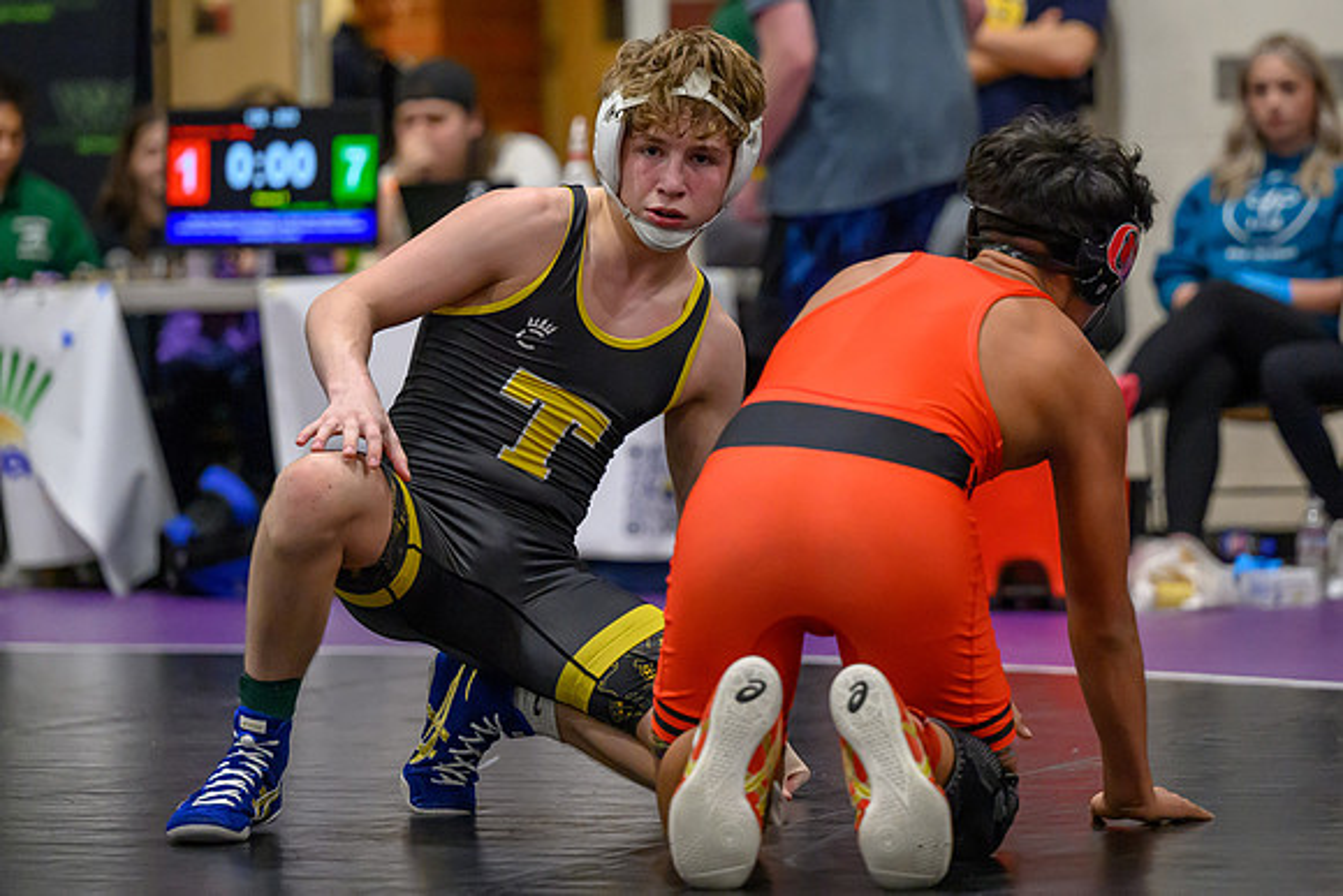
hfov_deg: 12.1
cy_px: 344
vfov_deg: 8.1
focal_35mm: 170
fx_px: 6329
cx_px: 734
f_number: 2.8
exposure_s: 1/800
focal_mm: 130
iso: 7200
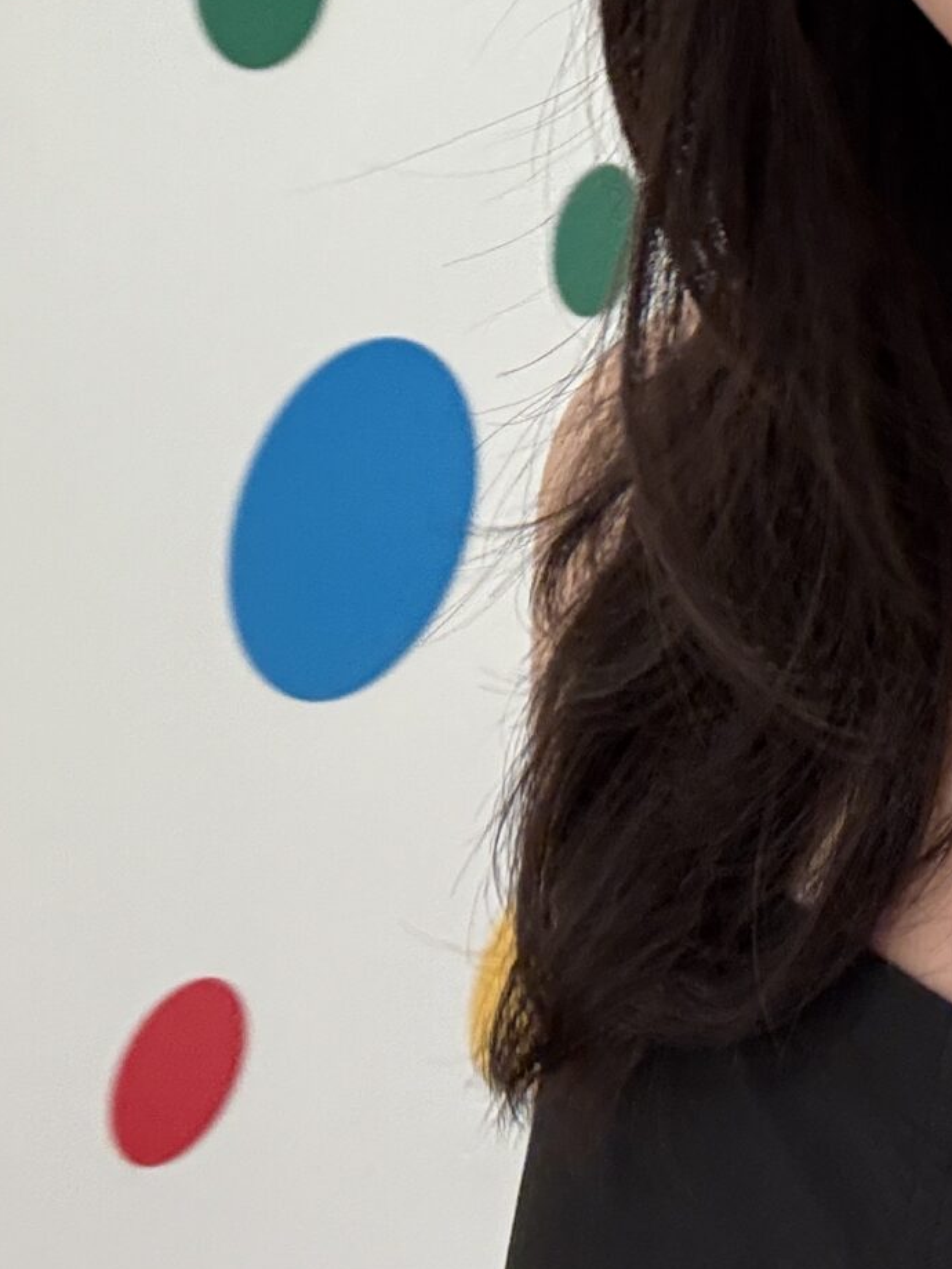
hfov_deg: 22.7
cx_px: 715
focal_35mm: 64
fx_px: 2347
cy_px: 51
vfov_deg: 28.7
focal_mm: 2.69
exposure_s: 1/60
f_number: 1.9
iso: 100
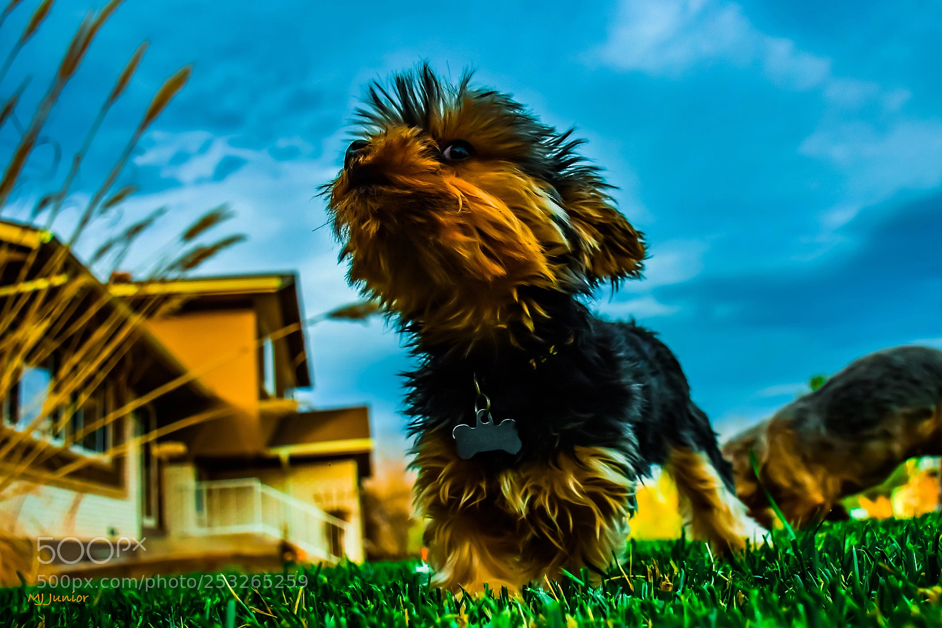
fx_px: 706
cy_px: 314
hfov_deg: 67.4
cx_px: 471
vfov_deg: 47.9
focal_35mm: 27
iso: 400
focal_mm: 18
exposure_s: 1/1250
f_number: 4.5
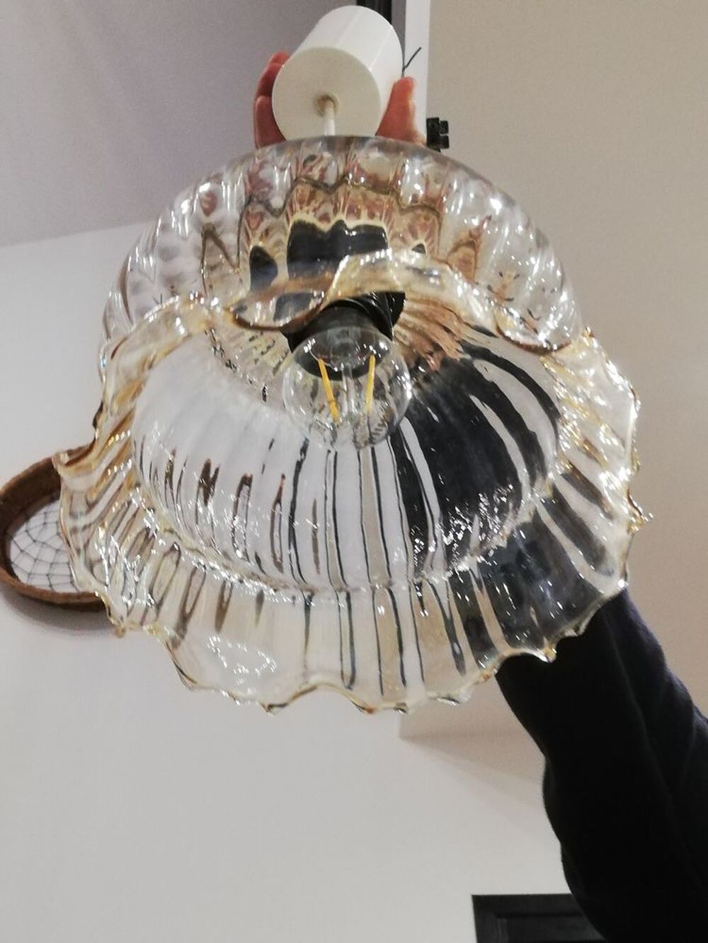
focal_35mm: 38
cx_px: 354
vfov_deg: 49.0
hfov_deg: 37.7
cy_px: 472
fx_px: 1036
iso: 400
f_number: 2.2
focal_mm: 3.81
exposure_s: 1/33.3
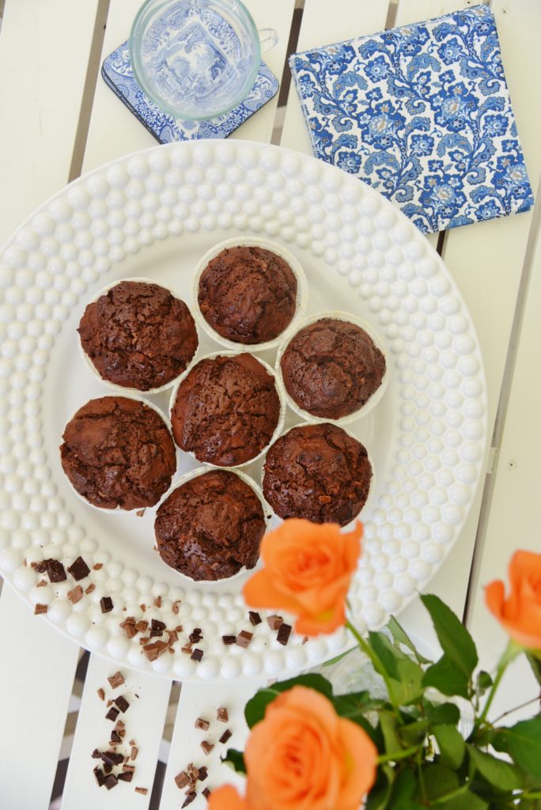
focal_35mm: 48
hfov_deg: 28.1
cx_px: 270
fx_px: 1080
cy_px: 405
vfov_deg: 41.1
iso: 640
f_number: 4
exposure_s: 1/1600
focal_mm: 48
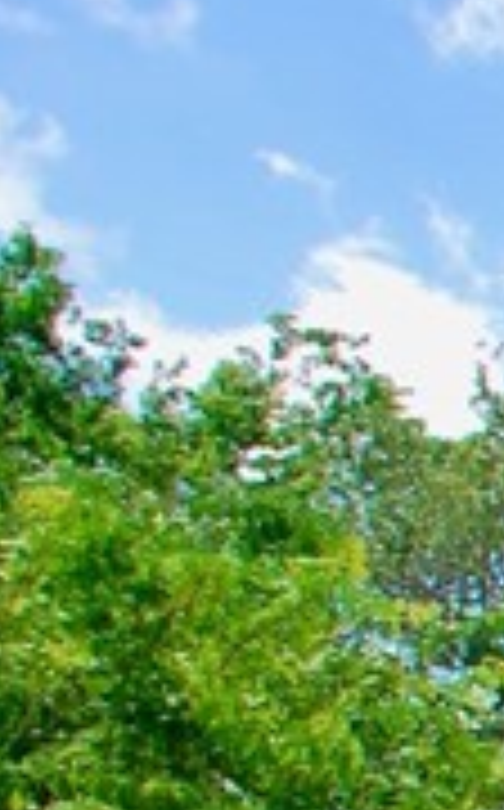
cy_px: 1125
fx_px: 3660
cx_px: 2324
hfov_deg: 6.0
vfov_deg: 12.2
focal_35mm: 166
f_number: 6.3
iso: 100
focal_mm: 18
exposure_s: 1/160
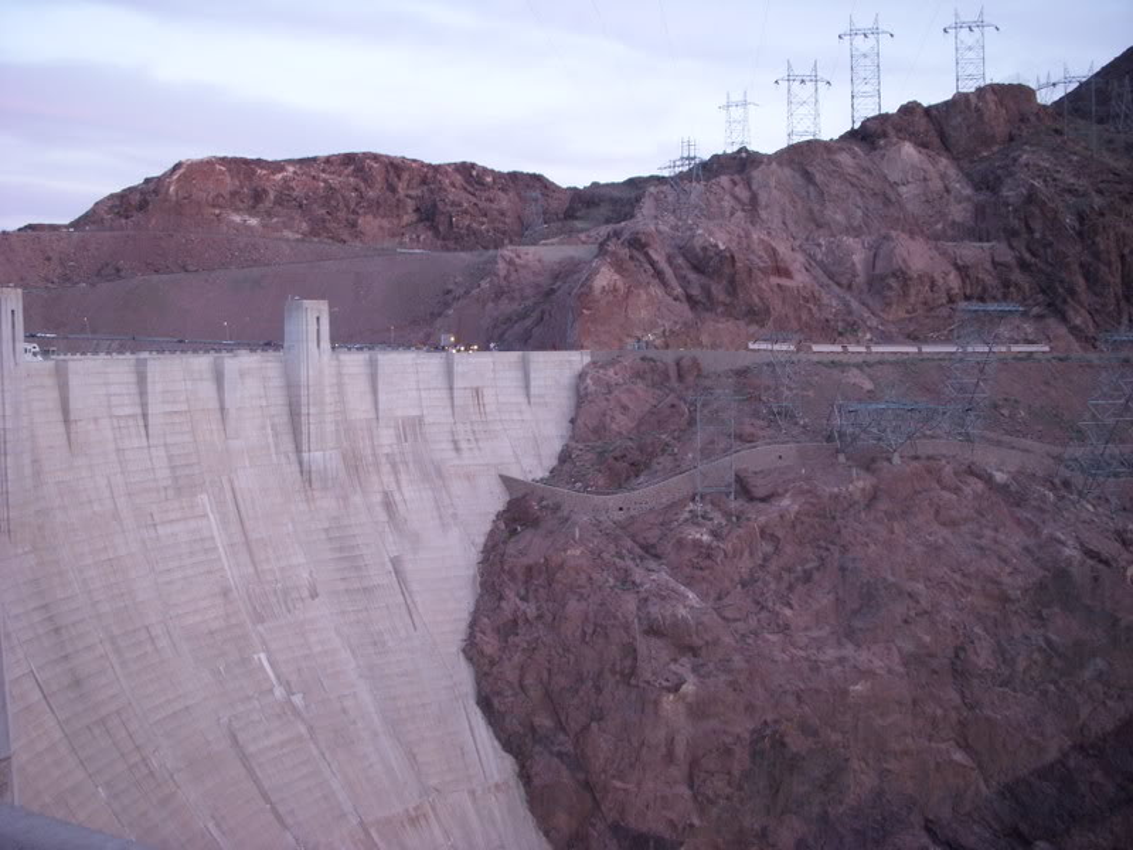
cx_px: 566
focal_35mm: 38
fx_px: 1244
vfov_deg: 37.7
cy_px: 425
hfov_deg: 49.0
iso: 200
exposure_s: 1/25
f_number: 3.3
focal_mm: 6.3
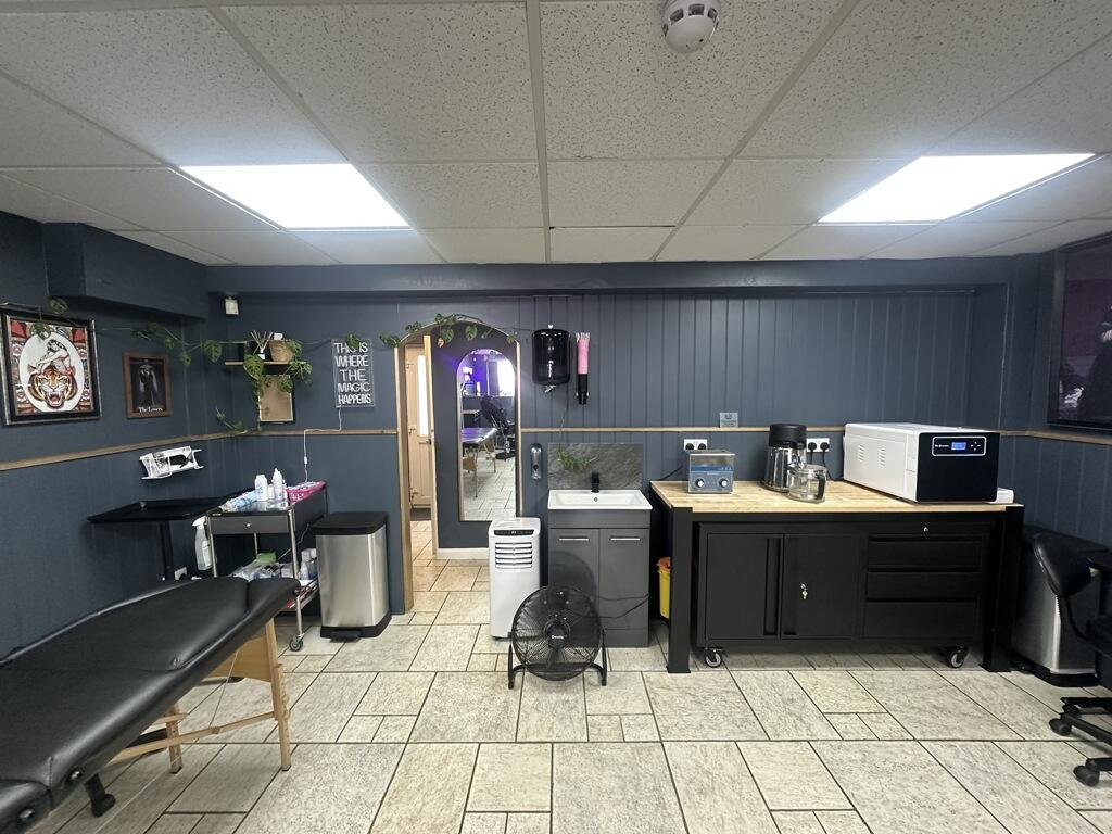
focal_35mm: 14
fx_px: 450
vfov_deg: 85.7
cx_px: 556
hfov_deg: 102.1
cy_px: 417
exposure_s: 1/100
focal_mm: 2.22
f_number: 2.2
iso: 320
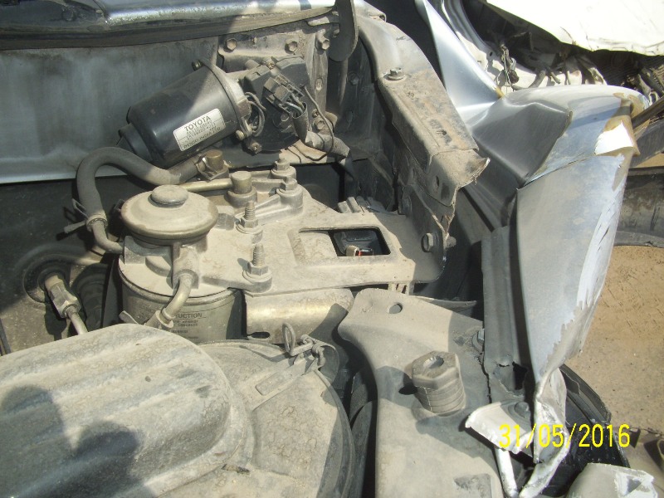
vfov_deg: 41.8
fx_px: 652
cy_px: 249
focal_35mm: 34
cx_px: 332
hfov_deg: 54.0
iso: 80
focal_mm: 5.7
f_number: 5.6
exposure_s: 1/200
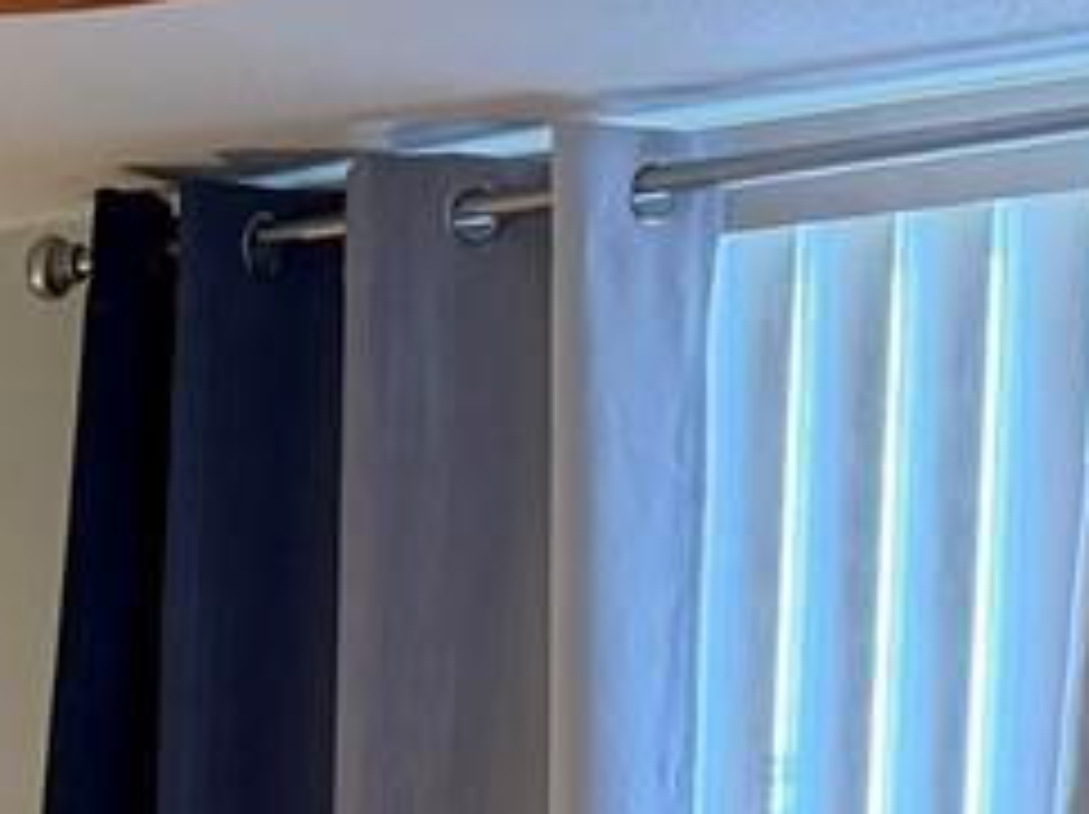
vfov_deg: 8.6
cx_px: -1238
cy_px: 1866
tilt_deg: -6.6
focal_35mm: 159
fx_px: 4997
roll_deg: +0.1
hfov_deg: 11.1
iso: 250
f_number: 1.78
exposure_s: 1/60
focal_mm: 6.76
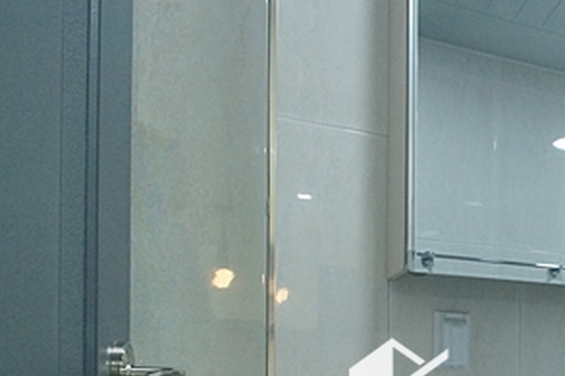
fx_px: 643
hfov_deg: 40.5
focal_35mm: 41
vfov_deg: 30.2
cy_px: 380
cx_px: 586
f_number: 9
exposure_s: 1/25
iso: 800
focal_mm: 10
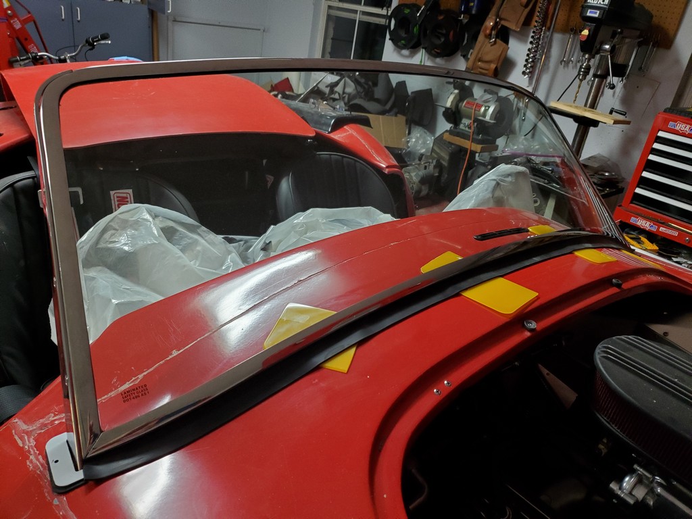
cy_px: 260
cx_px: 346
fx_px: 520
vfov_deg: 53.1
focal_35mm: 26
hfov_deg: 67.3
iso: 250
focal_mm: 4.3
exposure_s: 1/40
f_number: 1.5
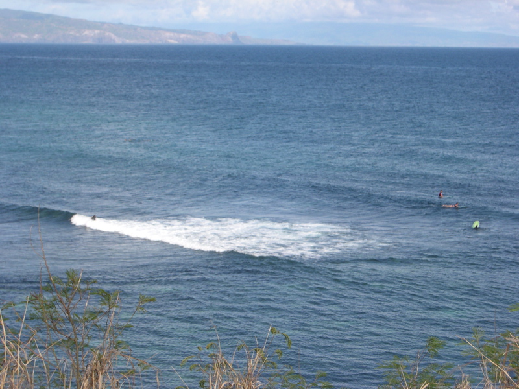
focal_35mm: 92
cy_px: 194
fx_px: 1379
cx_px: 260
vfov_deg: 16.1
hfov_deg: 21.3
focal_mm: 19.5
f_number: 12
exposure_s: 1/92.6
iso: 100
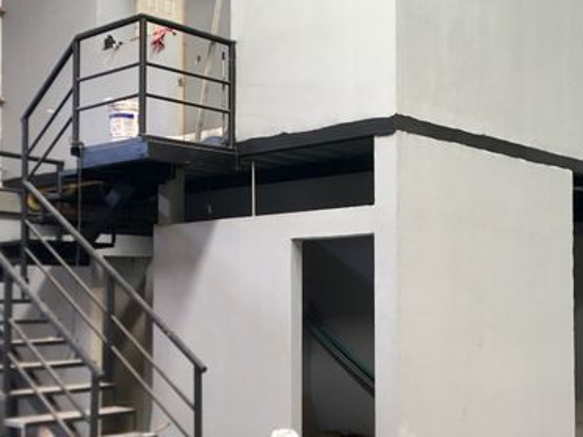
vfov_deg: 28.0
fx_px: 876
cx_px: 339
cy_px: 227
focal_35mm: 52
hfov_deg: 36.7
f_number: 2.2
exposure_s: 1/30
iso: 40
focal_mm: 4.15
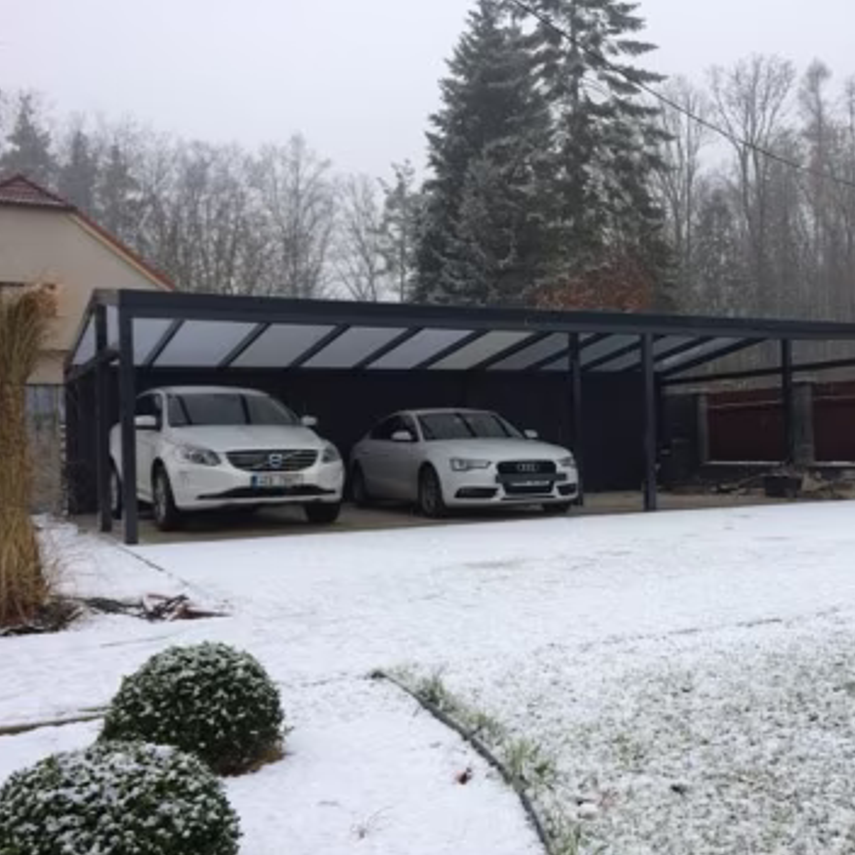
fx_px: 978
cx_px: 564
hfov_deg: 46.5
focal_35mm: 35
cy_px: 430
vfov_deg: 47.2
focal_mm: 4.15
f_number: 2.2
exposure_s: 1/100
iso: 64
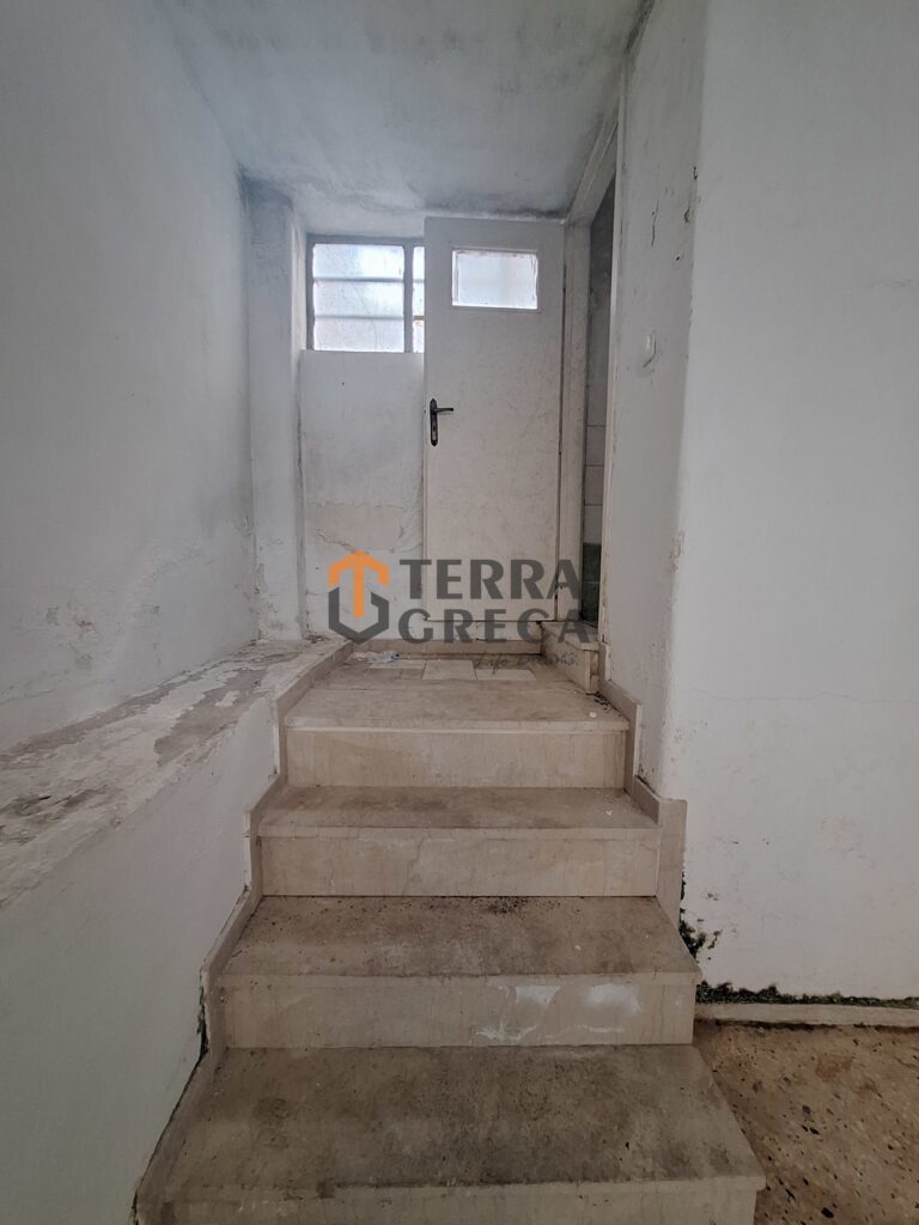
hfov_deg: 89.9
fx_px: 460
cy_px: 612
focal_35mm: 13
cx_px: 460
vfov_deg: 106.2
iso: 320
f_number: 2.2
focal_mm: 1.74
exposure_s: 1/25
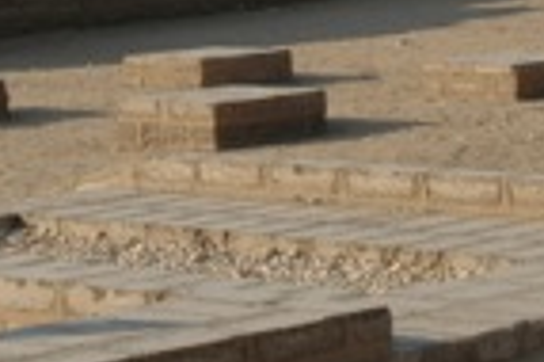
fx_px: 2748
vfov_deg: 7.4
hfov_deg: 11.3
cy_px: -109
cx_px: 190
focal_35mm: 182
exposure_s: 1/400
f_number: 10
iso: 200
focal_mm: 29
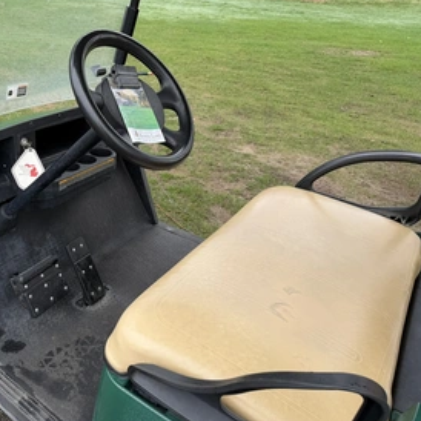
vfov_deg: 52.5
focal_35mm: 31
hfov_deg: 50.8
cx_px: 117
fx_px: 427
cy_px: 207
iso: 80
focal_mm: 6.76
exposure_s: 1/788
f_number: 1.78
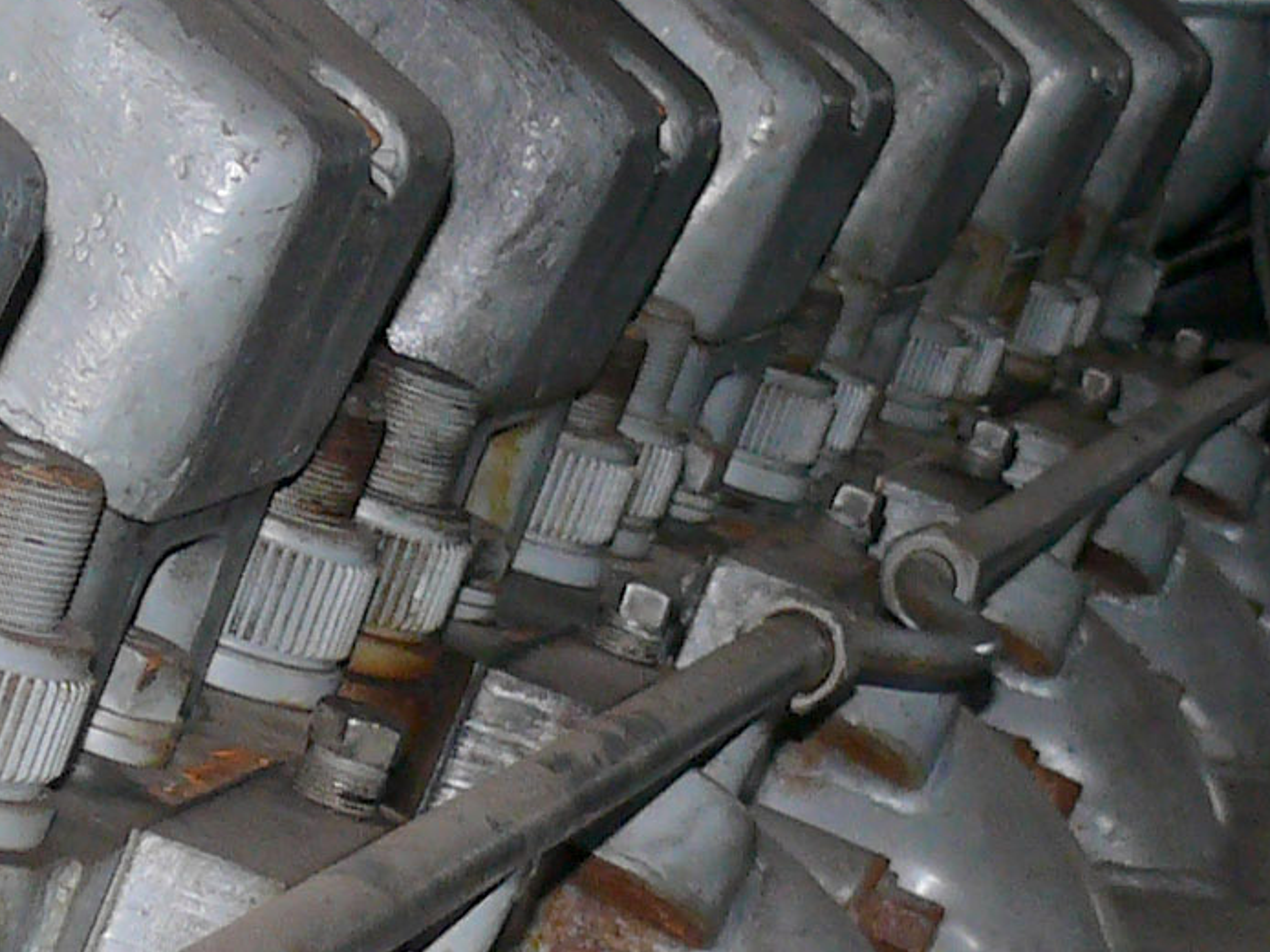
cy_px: 1335
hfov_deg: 10.8
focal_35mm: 184
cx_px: 630
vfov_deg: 7.9
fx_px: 6748
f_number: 2.8
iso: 100
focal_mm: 7.4
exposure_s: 1/30
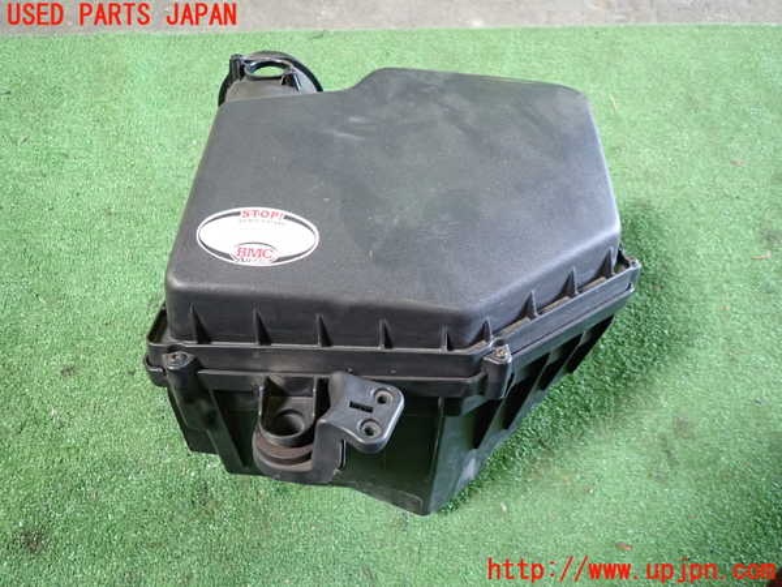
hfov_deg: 69.4
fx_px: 565
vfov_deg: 54.9
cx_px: 391
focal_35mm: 25
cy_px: 294
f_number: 2
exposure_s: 1/30
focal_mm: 4.5
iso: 400
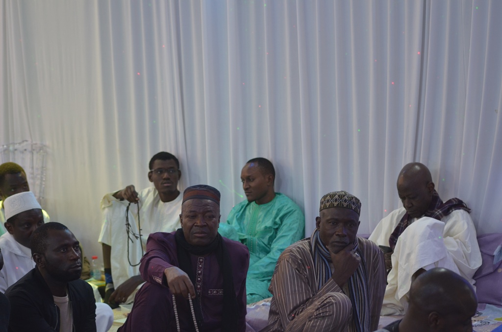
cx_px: 251
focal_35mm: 105
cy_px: 166
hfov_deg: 19.5
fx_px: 1461
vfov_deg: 13.0
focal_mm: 70
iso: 800
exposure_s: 1/60
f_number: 4
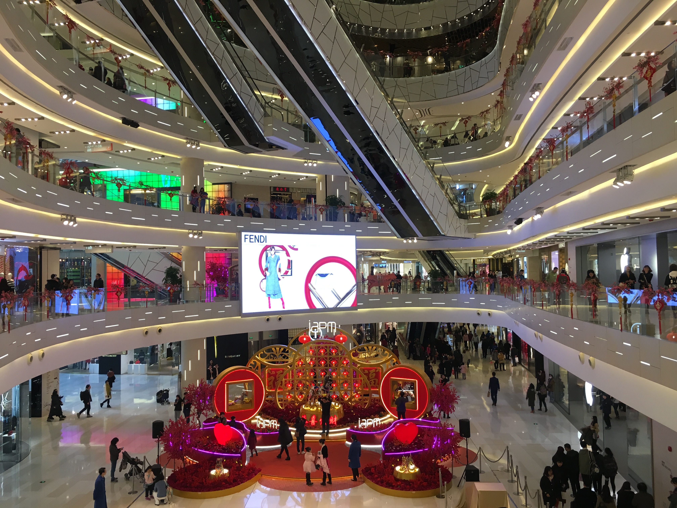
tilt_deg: +1.3
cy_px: 254
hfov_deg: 61.7
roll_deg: +0.9
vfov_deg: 48.2
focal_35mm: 29
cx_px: 338
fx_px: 567
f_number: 2.2
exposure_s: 1/33
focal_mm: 4.15
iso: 40
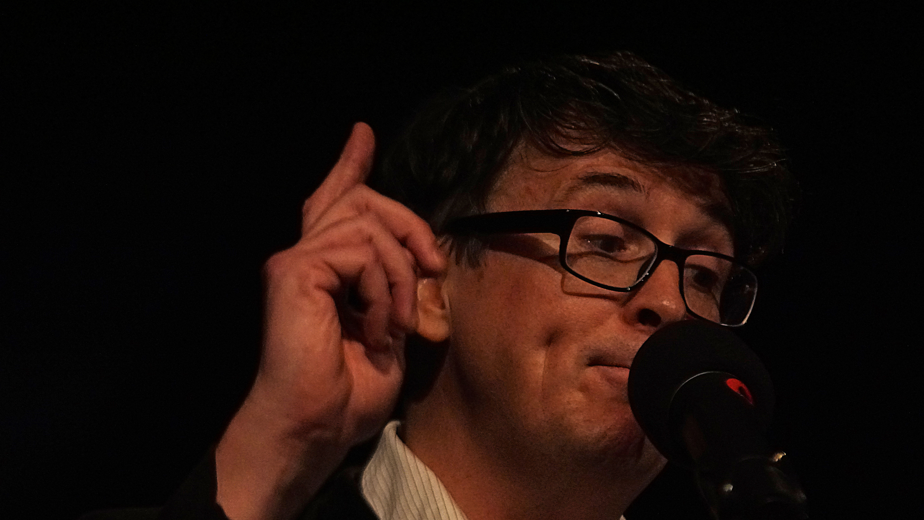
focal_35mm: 315
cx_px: 463
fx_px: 7718
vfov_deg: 3.9
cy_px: 306
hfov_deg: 6.9
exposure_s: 1/250
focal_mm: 200
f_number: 2.8
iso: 1600
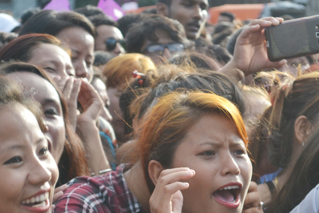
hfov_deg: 15.7
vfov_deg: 10.5
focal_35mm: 131
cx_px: 157
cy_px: 162
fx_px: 1159
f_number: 5.6
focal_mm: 55
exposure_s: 1/125
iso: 125
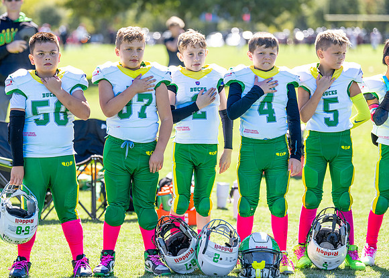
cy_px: 130
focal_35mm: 164
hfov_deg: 12.3
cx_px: 146
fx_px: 1806
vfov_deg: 8.8
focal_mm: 128
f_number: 2.8
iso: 160
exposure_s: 1/1250
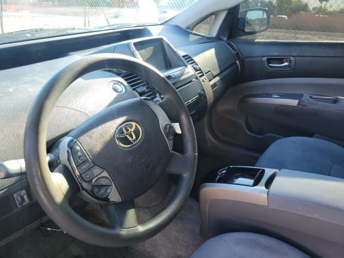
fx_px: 258
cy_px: 129
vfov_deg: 53.1
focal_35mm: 26
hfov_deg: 67.3
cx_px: 172
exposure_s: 1/120
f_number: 1.8
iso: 64
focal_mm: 5.4
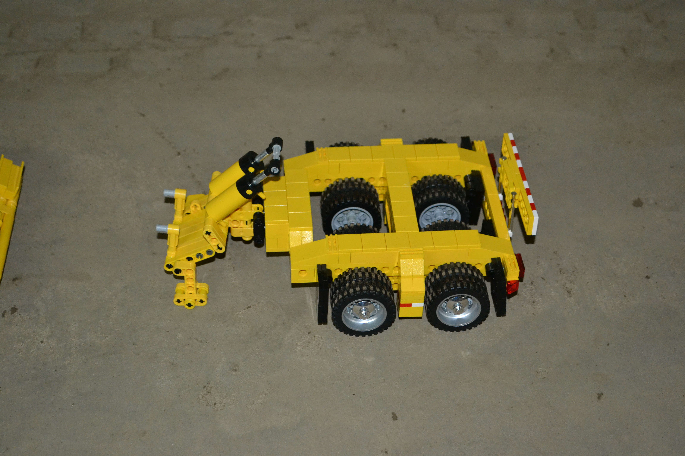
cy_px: 228
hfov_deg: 30.5
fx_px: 1256
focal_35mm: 66
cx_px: 342
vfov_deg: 20.6
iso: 2500
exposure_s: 1/60
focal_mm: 44
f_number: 5.3
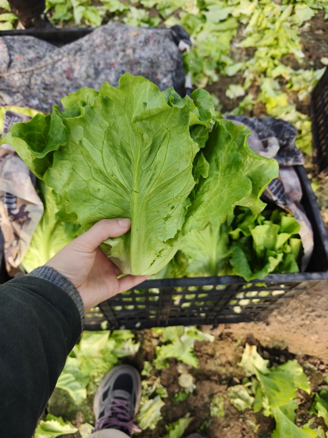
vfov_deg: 73.9
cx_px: 164
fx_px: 291
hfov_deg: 58.9
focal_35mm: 23
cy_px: 219
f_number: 1.6
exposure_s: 1/403
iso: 50
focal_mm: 6.06
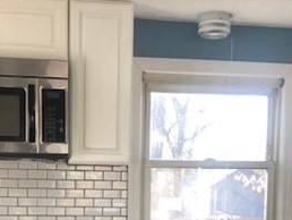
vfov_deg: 21.8
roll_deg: -0.7
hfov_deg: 29.8
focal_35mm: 65
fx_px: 549
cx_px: 136
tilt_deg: -5.4
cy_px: 220
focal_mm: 4
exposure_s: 1/40
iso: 25
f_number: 1.8
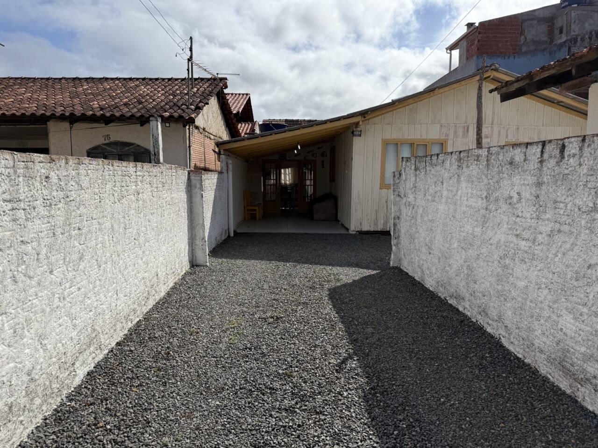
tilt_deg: -5.9
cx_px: 299
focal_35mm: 24
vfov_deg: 56.8
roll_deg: +0.1
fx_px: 415
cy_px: 224
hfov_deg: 71.6
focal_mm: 6.76
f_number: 1.78
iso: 80
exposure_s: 1/10309
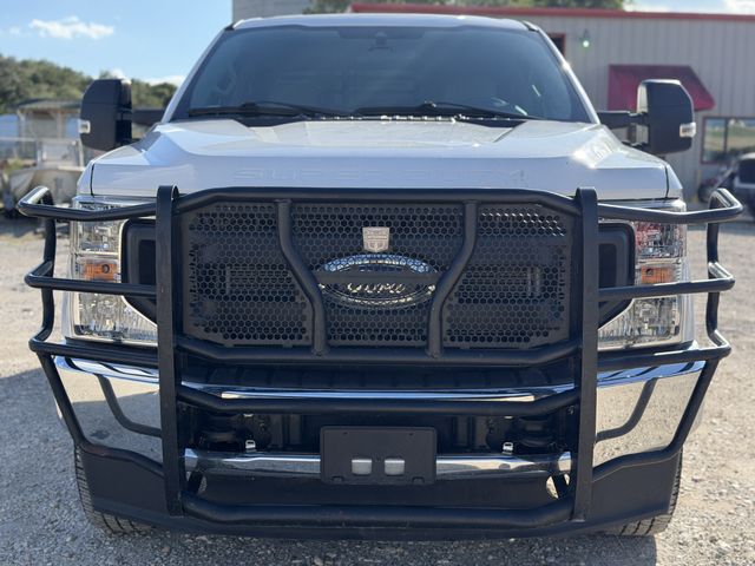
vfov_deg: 30.3
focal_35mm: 48
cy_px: 283
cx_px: 378
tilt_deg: -4.1
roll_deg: -1.5
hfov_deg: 39.7
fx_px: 1047
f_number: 1.78
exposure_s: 1/2667
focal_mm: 6.76
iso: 100
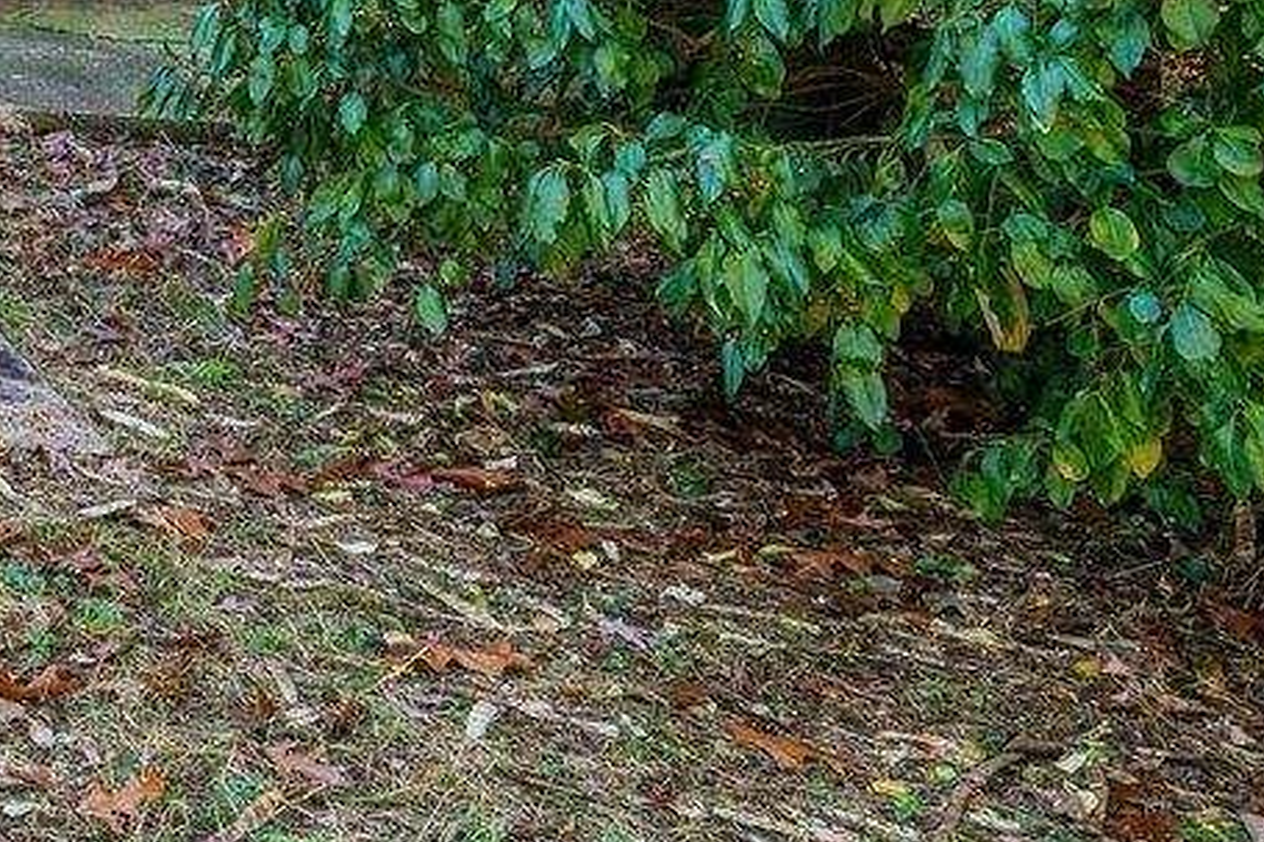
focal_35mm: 63
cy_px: -440
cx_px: -1161
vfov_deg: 18.8
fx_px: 2211
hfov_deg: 19.9
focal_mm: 14
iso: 400
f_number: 8
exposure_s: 1/50
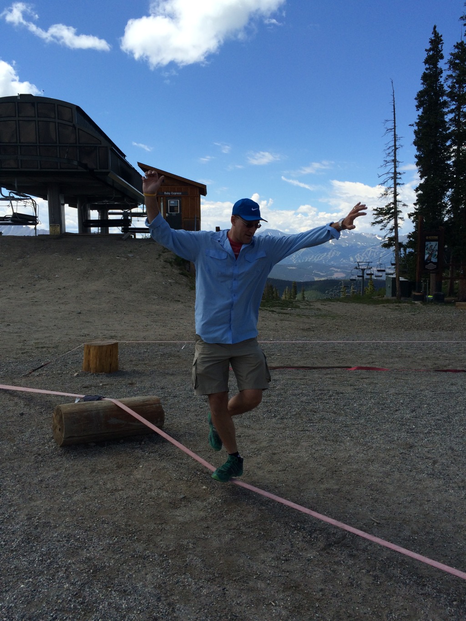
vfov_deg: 61.7
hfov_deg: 48.2
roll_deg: +0.9
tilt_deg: -7.8
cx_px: 233
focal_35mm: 29
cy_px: 310
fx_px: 520
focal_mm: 4.15
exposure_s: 1/1866
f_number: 2.2
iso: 32
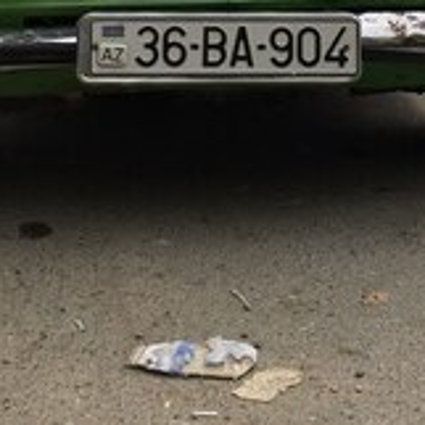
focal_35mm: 79
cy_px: -111
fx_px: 1097
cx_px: 232
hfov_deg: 21.9
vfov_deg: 20.3
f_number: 2.2
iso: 32
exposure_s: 1/1001
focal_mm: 4.15
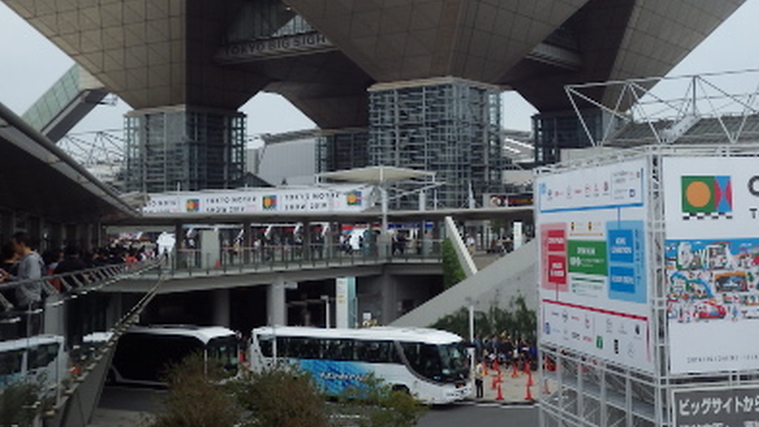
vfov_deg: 21.7
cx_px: 467
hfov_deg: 37.7
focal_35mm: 55
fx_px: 1107
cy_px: 116
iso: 125
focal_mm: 5.5
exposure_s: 1/500
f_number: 3.1
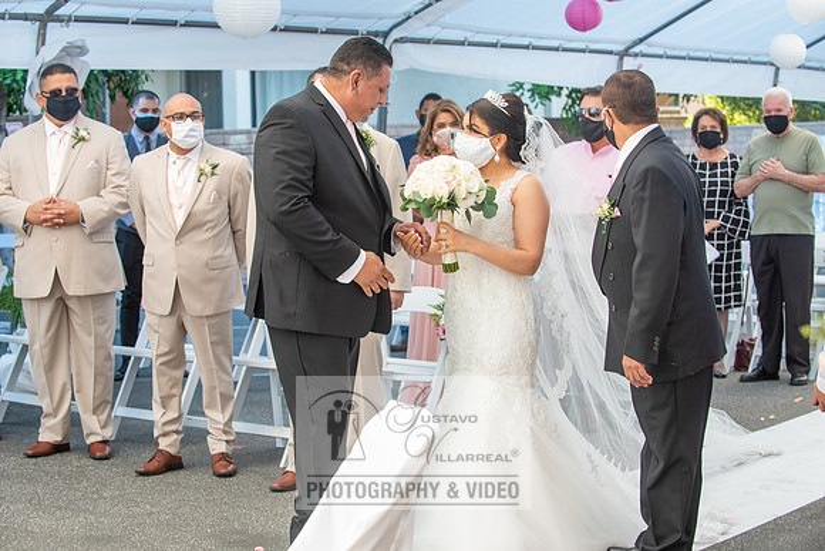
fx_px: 1683
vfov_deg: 18.6
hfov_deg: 27.5
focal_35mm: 73
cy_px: 276
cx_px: 412
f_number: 5
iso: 640
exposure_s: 1/125
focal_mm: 70
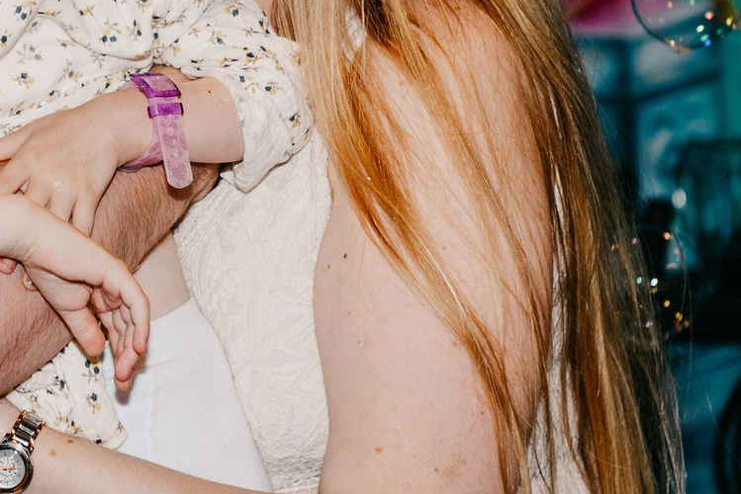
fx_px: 3377
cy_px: -48
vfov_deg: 8.3
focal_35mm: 164
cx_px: -24
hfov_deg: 12.4
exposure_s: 1/160
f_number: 3.2
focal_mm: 48
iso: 100
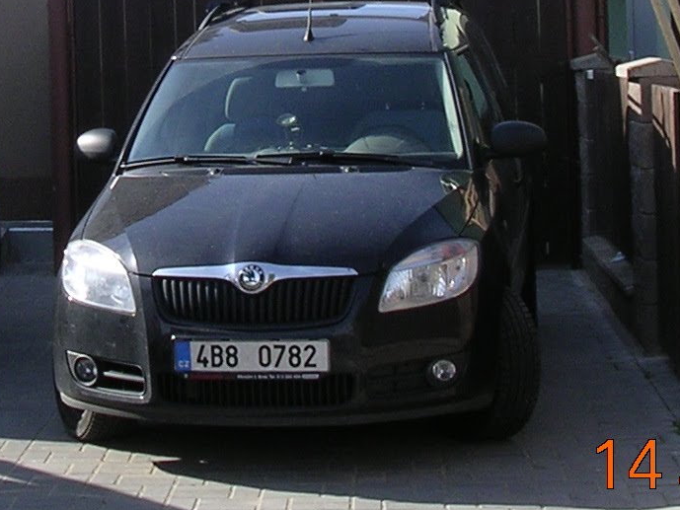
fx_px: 2220
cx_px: 52
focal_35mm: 113
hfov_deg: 17.1
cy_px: -135
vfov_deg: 12.7
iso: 100
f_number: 5.6
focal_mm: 5.8
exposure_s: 1/150
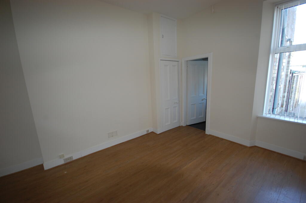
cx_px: 153
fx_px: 127
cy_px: 102
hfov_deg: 100.4
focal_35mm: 15
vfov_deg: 77.2
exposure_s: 1/60
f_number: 4
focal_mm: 10
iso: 400
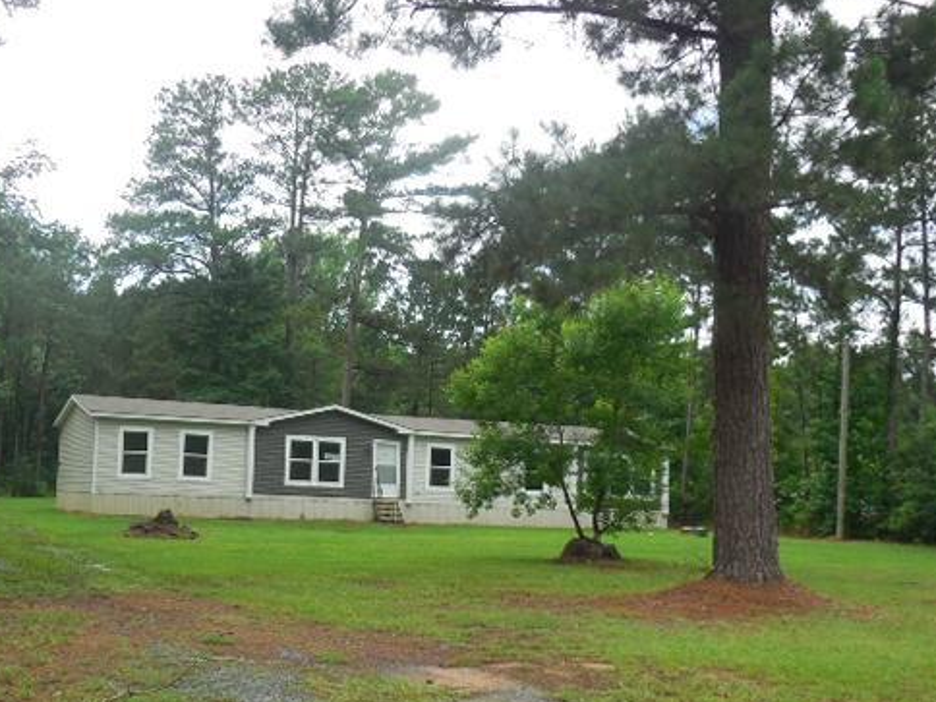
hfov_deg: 41.9
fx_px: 1217
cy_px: 389
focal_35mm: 45
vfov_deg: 32.2
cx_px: 377
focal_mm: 6.1
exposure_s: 1/320
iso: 125
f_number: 3.4
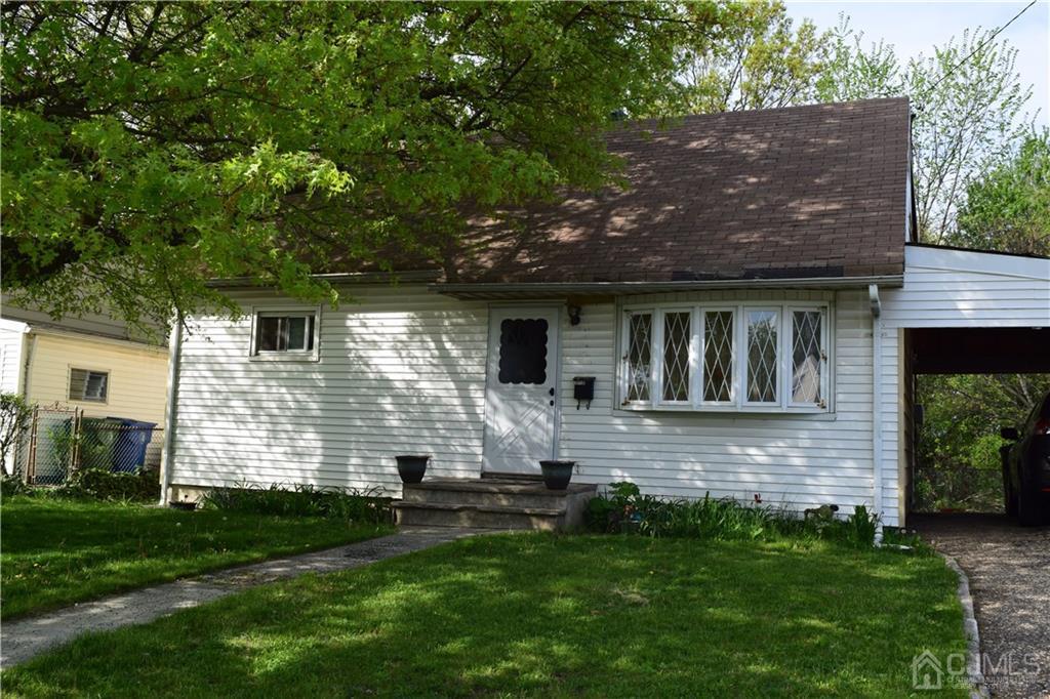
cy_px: 350
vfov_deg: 36.8
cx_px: 525
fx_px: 1050
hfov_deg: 53.1
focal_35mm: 36
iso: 400
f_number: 11
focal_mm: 24
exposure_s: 1/320
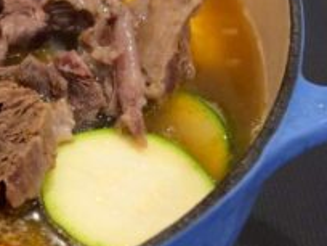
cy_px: 77
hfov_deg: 13.5
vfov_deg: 10.7
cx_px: -160
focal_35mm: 138
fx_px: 1304
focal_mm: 22
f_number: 3.3
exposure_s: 1/60
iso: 1000
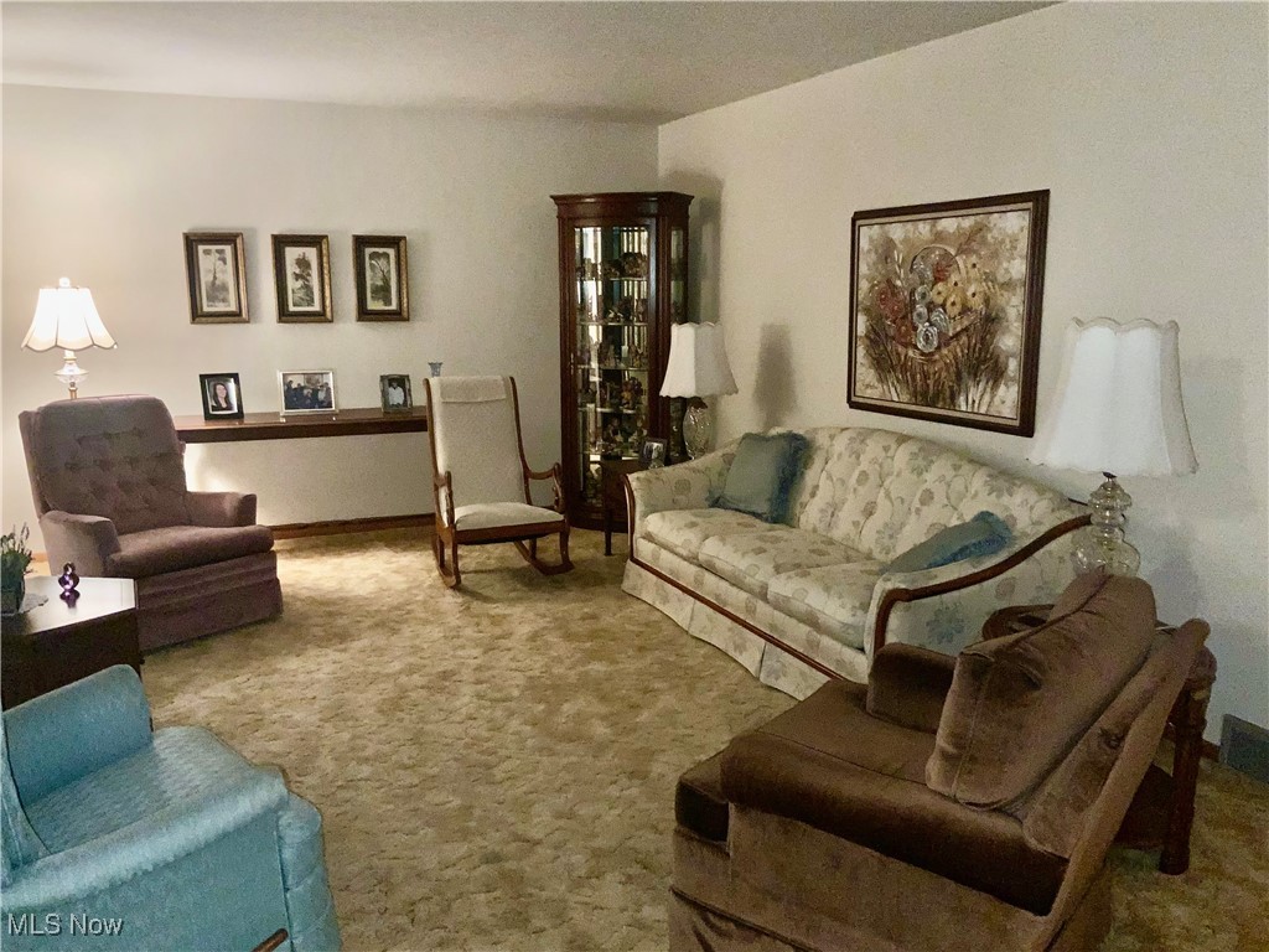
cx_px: 634
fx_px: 1063
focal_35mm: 29
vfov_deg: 48.2
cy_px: 476
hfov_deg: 61.7
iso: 64
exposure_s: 1/30
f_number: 1.8
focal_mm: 3
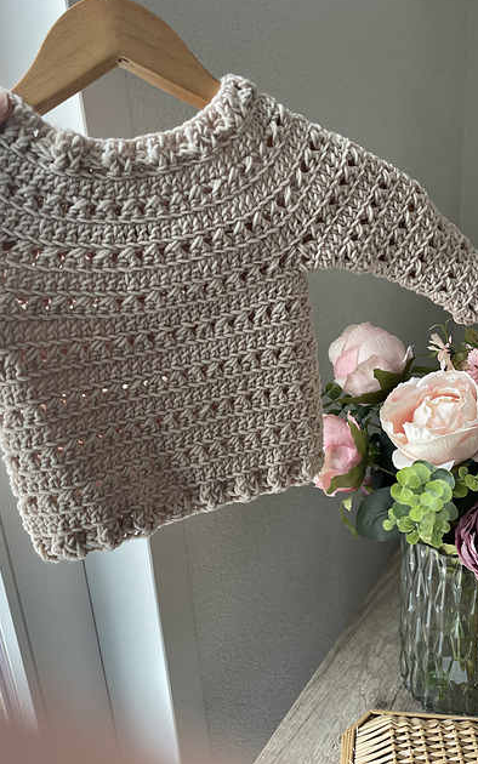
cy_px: 380
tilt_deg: -17.8
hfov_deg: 44.6
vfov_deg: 66.5
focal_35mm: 28
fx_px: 583
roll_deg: +5.2
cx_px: 232
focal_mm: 4.2
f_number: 1.6
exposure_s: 1/60
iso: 160
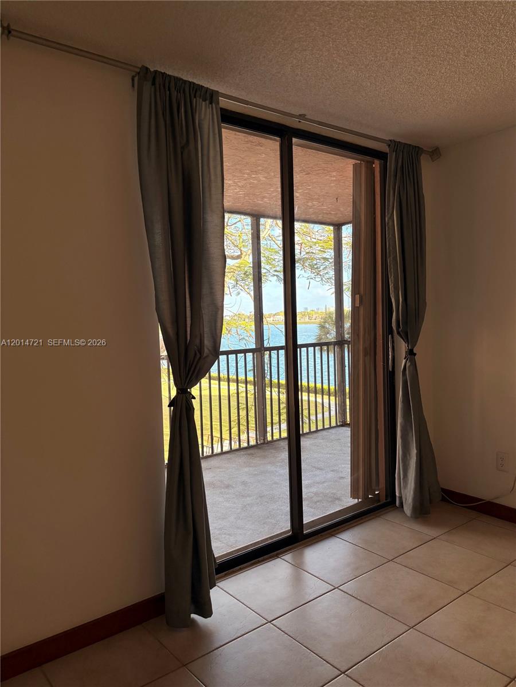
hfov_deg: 53.1
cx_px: 258
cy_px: 344
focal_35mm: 26
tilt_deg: -2.8
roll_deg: +1.8
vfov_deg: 67.3
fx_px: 517
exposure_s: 1/192
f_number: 1.6
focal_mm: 5.96
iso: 40
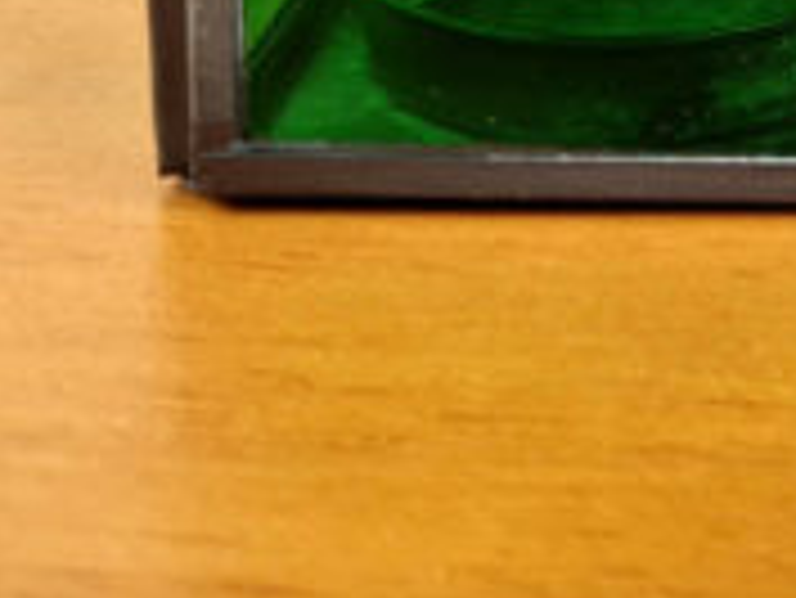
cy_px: -393
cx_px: 989
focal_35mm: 103
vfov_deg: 13.3
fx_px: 2370
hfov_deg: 18.0
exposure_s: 1/192
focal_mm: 5.4
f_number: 1.8
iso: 50
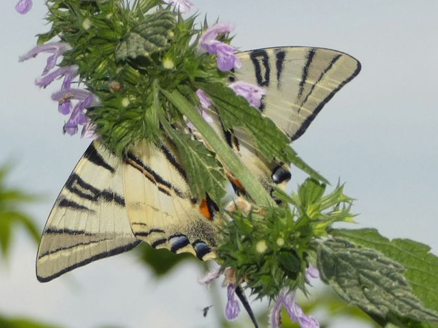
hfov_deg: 12.3
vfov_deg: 9.3
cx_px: 200
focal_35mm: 160
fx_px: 2024
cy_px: 146
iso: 80
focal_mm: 21.5
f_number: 5.1
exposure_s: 1/320
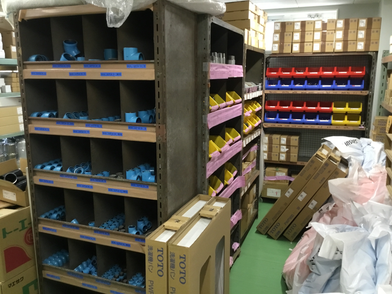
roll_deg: -0.3
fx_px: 351
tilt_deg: -11.2
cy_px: 147
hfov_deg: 58.4
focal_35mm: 31
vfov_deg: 45.4
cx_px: 196
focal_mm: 3.3
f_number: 2.4
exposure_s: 1/30
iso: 125
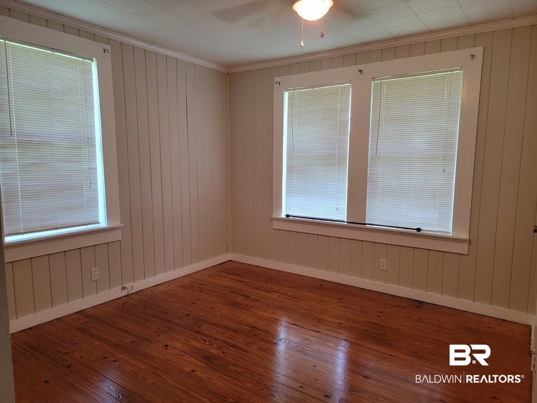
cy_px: 202
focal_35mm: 24
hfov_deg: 71.6
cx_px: 268
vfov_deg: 56.8
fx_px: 372
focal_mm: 6.7
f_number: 1.8
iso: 160
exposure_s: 1/39
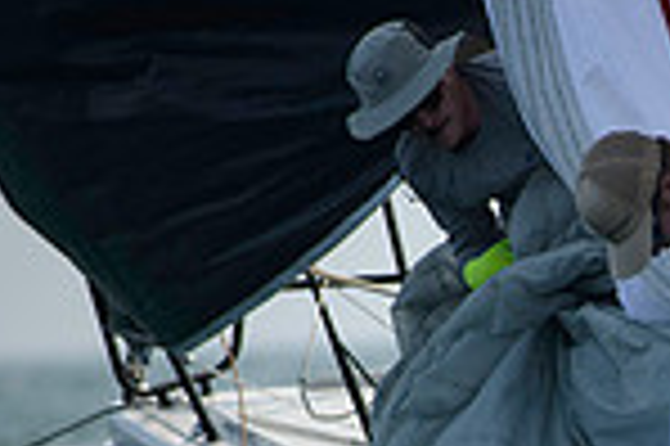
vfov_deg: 1.8
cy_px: 818
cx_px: 1219
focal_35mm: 779
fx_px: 14482
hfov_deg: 2.6
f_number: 2.8
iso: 250
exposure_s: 1/4000
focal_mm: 200
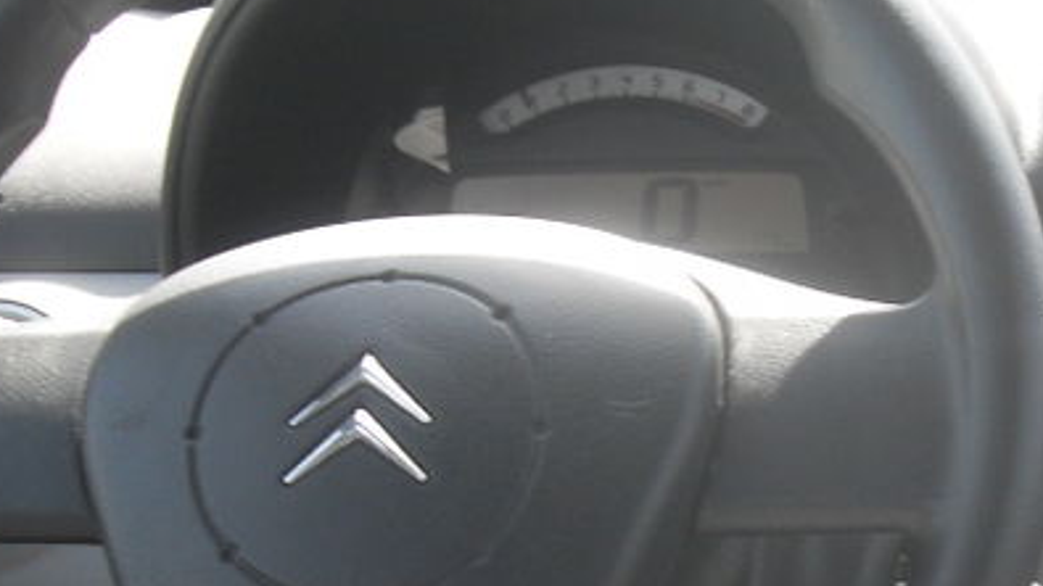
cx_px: 858
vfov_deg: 11.7
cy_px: 652
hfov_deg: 20.7
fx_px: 2820
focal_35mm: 102
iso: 80
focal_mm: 6.3
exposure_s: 1/90
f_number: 2.8
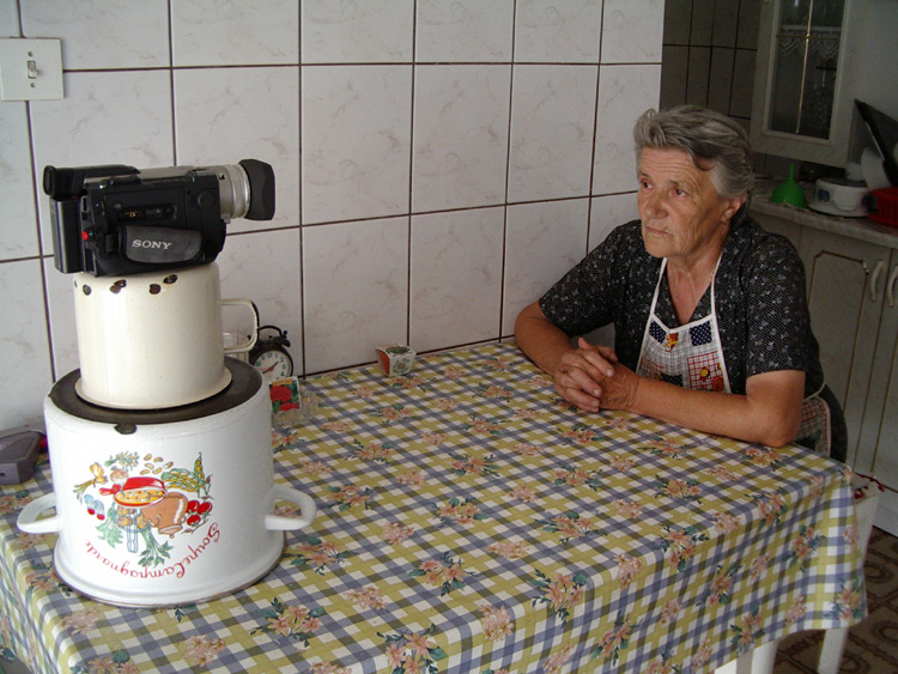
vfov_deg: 37.7
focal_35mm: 38
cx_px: 449
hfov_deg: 49.0
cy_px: 337
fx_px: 986
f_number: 2.6
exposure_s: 1/60
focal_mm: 5.8
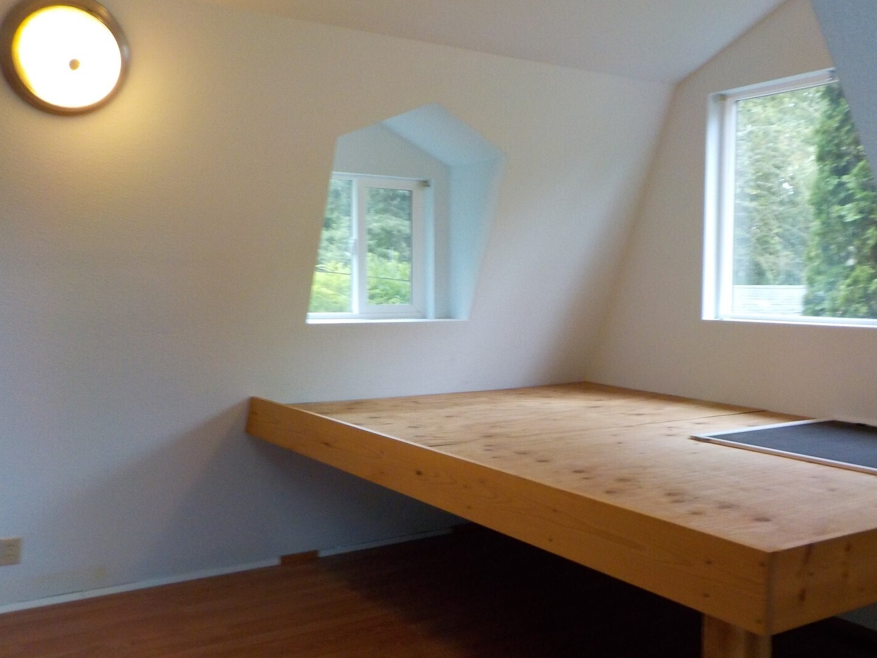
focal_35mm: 34
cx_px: 484
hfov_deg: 53.9
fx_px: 861
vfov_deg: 41.8
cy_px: 357
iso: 280
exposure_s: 1/30
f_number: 3.3
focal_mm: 4.1
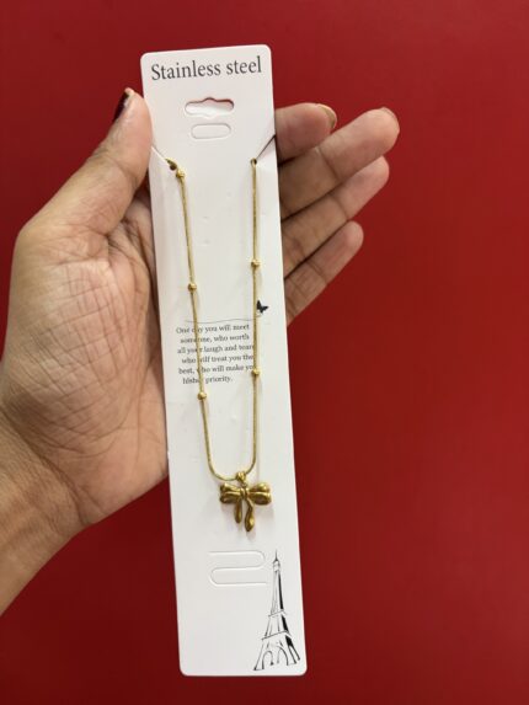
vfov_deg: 67.3
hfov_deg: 53.1
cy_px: 352
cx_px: 264
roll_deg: +2.0
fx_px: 530
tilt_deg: -26.2
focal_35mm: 26
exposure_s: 1/50
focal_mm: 5.96
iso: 160
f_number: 1.6
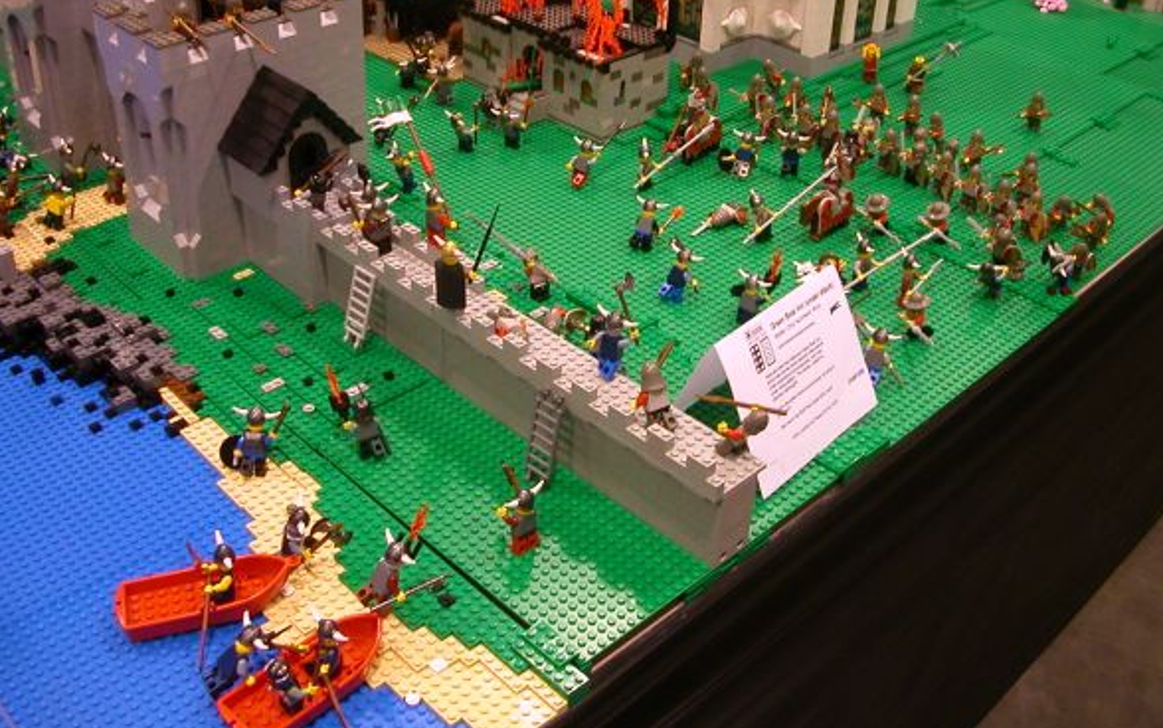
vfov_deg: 31.9
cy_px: 299
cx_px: 589
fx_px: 1268
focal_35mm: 40
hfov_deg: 49.3
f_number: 2.7
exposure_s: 1/15.2
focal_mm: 5.6
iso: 100
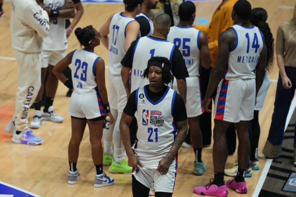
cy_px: 98
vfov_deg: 7.1
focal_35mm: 194
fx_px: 1595
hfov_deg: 10.6
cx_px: 148
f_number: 3.5
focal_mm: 194
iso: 1000
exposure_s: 1/800
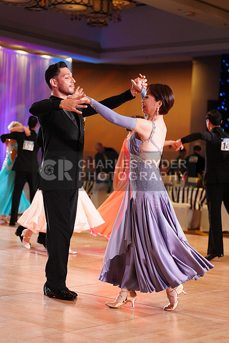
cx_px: 114
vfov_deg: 26.6
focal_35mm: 76
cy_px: 172
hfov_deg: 18.0
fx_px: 725
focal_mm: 76
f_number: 2.8
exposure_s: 1/500
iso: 2000
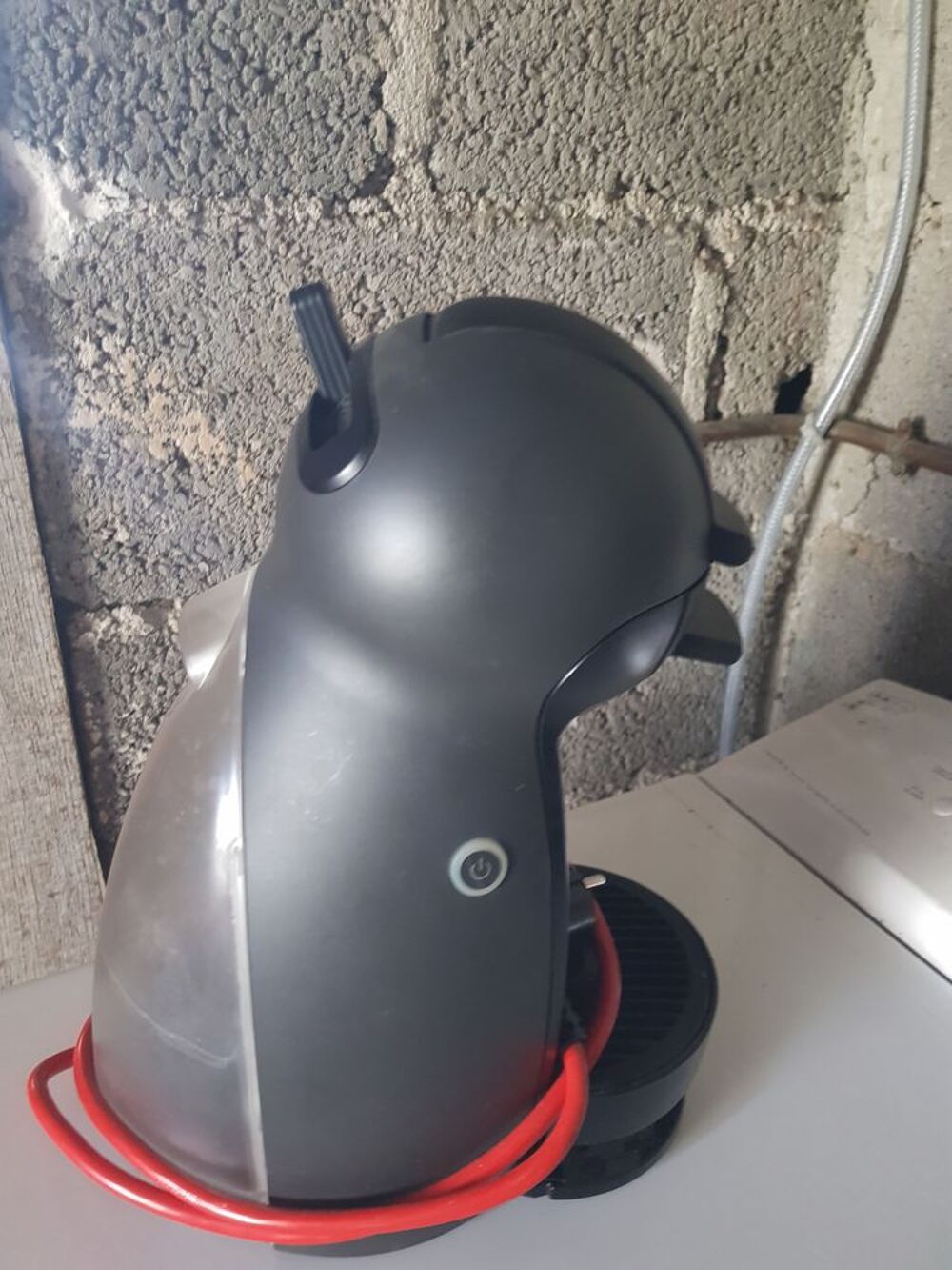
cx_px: 476
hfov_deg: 53.1
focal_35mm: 26
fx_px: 953
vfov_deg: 67.3
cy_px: 635
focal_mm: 4.2
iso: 250
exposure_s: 1/10
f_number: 1.7
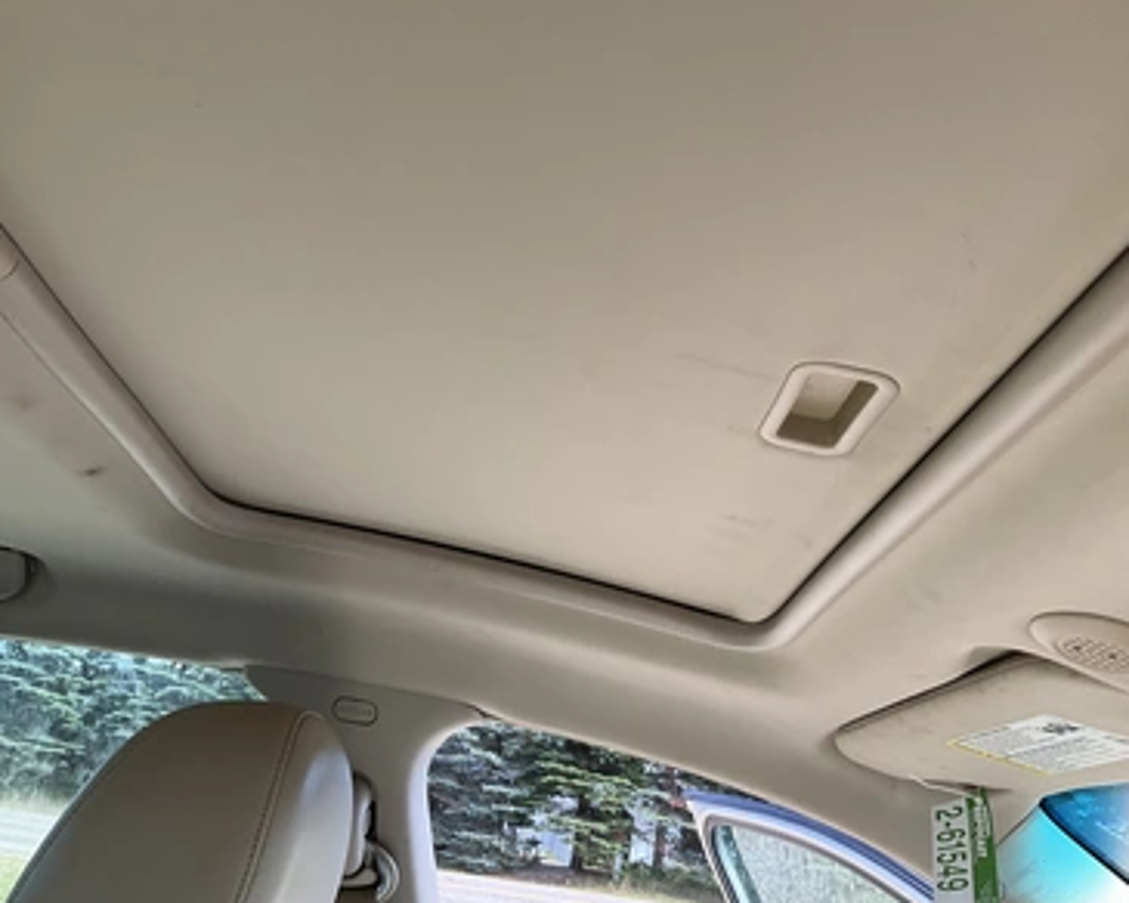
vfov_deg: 47.1
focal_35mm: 31
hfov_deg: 57.2
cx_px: 566
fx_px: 1036
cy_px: 442
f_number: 1.8
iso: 25
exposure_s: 1/172
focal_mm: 3
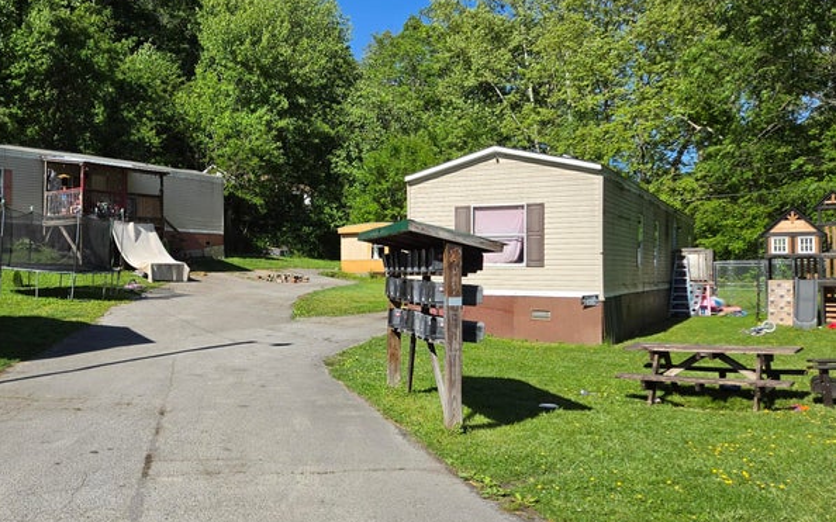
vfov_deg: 36.3
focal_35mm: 35
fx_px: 797
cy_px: 272
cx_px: 239
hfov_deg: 53.5
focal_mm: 5.4
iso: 80
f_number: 1.8
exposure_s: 1/4364
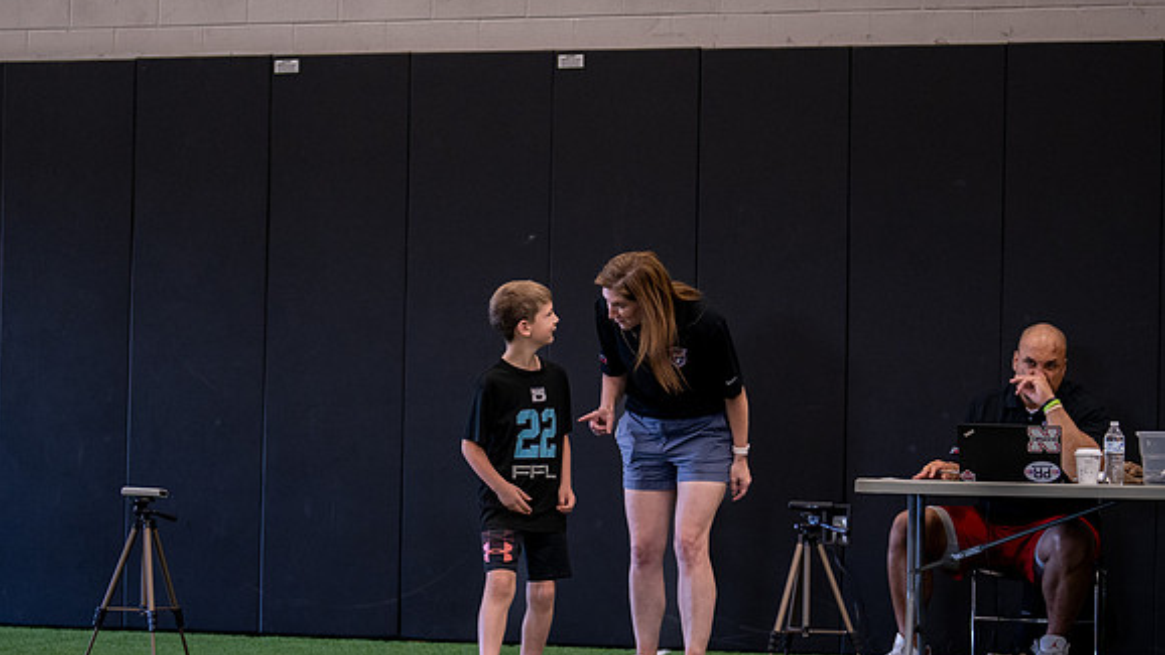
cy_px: 460
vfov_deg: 14.4
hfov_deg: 25.3
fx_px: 2595
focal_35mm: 84
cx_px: 558
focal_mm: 50
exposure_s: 1/1000
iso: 1600
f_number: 1.2
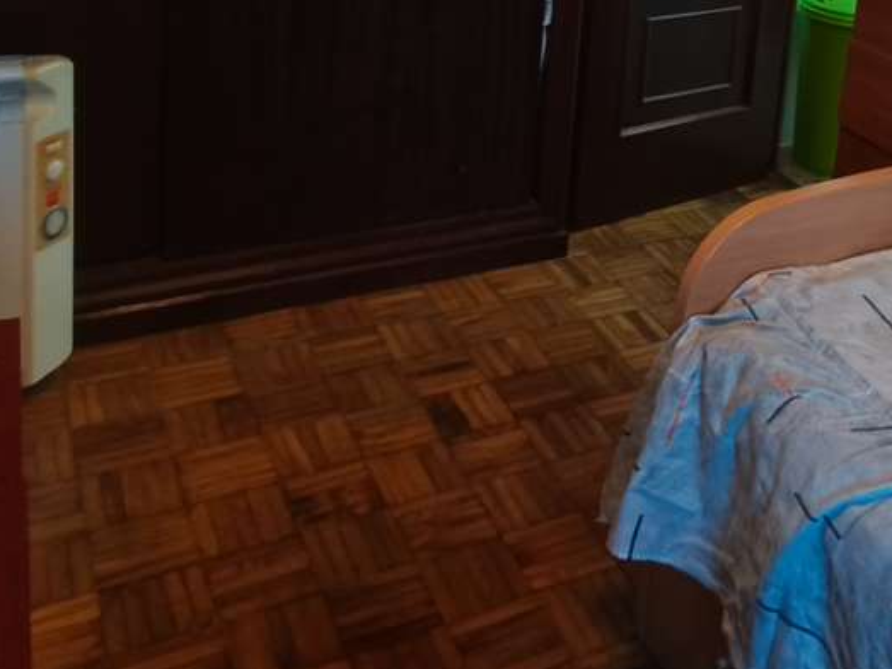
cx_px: 752
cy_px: -79
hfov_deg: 41.4
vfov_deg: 29.9
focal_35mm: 43
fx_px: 1108
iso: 500
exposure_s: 1/10
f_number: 2.2
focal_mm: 1.67
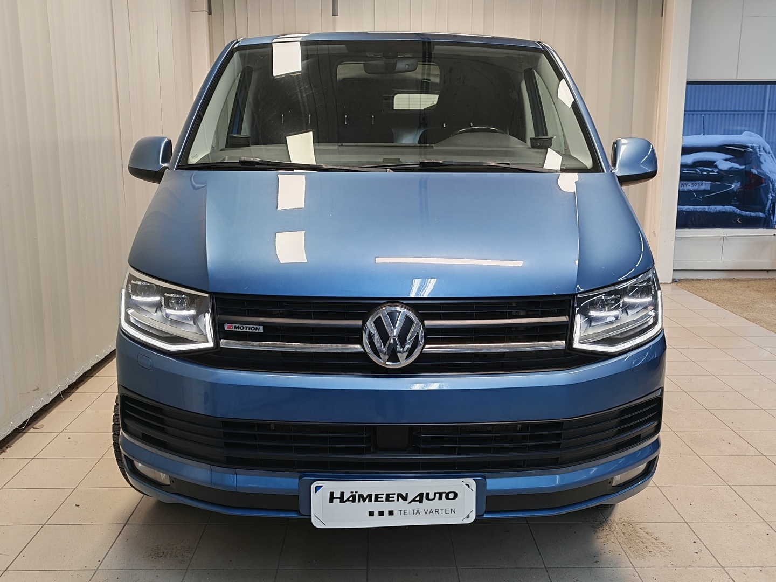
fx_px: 740
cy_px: 291
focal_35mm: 33
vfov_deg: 42.9
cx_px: 388
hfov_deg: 55.4
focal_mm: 5.4
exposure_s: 1/49
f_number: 1.6
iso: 50
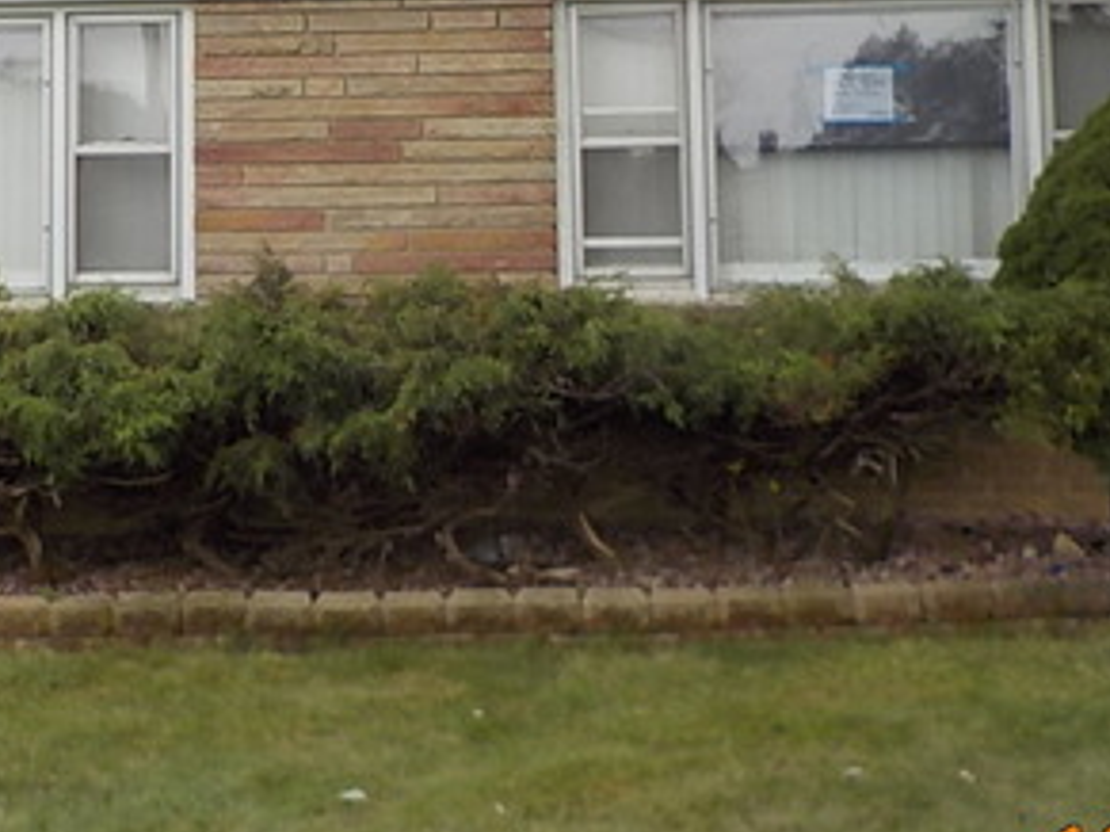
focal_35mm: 66
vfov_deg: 21.9
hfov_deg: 29.3
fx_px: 2115
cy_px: 130
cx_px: 404
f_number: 3.3
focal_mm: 4.1
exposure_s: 1/320
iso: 125
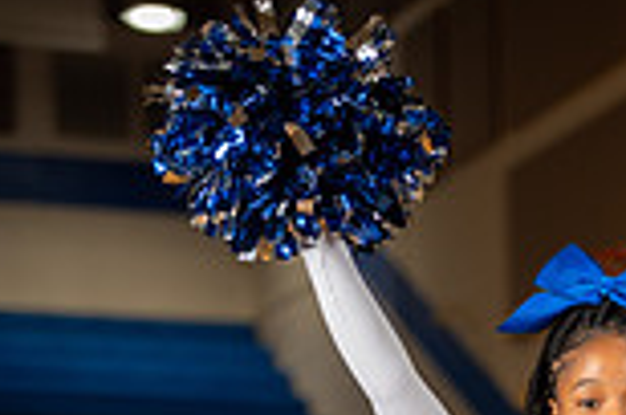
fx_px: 4633
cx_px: 577
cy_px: 858
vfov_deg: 5.0
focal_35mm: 267
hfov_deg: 7.7
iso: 500
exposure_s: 1/160
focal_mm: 91.2
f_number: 2.8
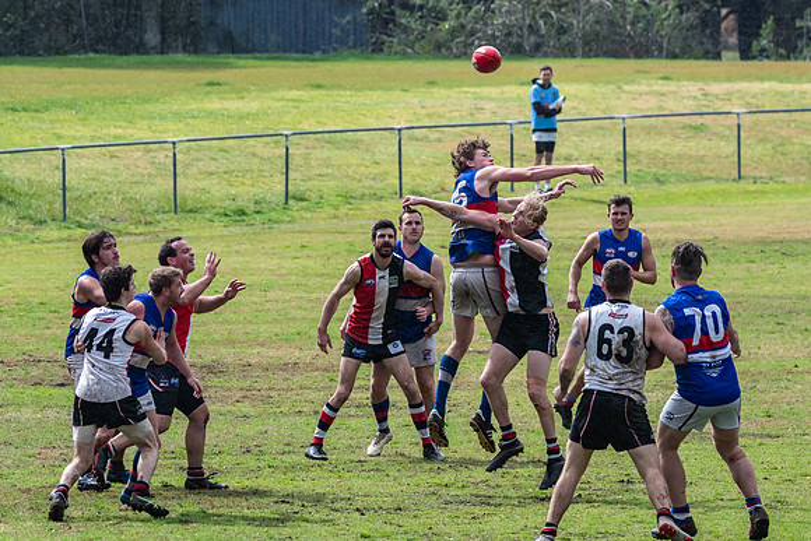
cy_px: 226
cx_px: 398
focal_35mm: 385
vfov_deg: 3.6
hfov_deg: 5.4
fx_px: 8664
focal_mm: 220
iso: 1250
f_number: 7.1
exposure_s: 1/4000
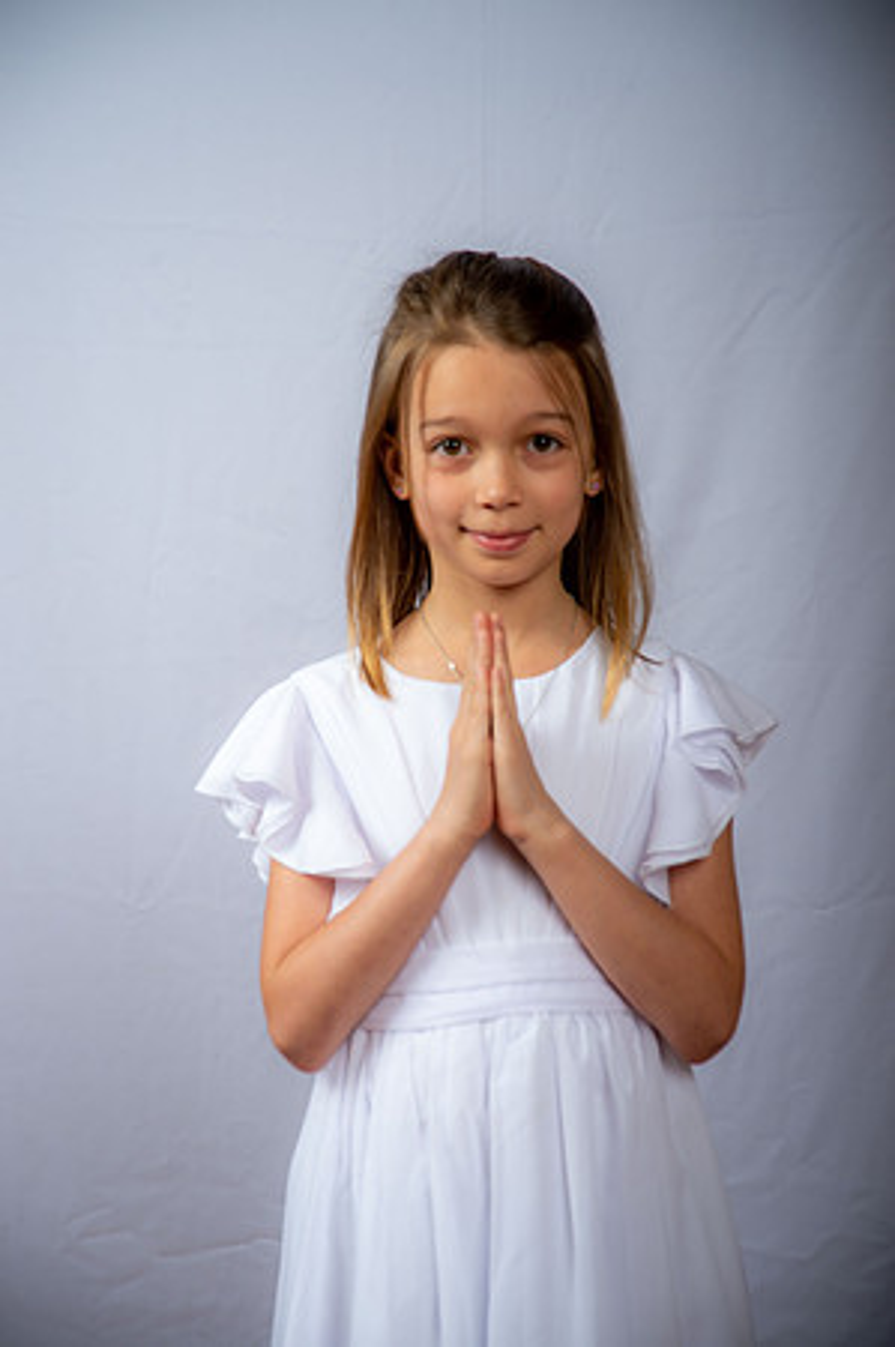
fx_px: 3177
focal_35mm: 85
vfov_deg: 23.9
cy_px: 674
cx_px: 448
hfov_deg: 16.0
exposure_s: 1/200
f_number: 6.3
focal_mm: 85
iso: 250
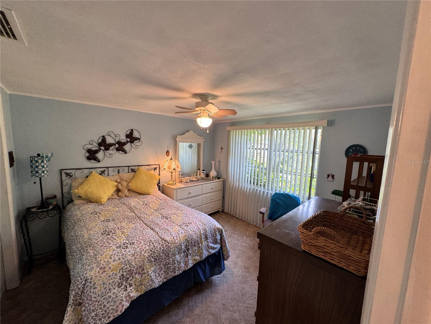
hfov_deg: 102.1
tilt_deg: -7.7
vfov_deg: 85.7
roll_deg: -2.4
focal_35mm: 14
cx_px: 216
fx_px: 174
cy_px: 162
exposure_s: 1/120
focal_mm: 2.22
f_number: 2.2
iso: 125
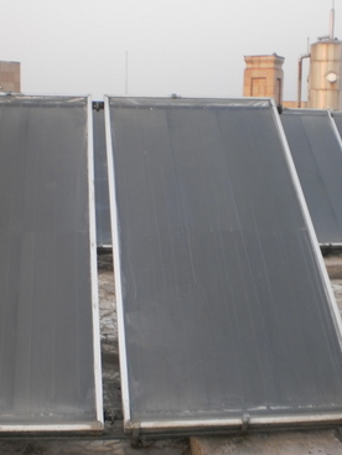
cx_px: 135
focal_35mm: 49
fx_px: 644
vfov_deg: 38.9
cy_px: 226
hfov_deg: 29.6
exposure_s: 1/80
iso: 100
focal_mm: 6.3
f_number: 3.1
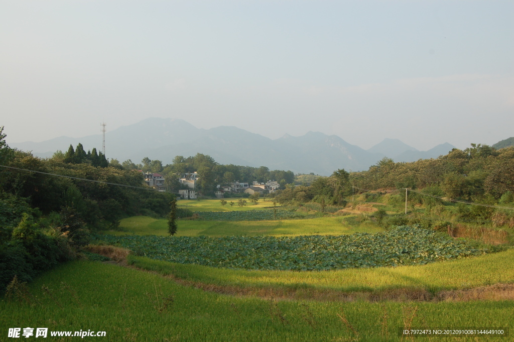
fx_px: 599
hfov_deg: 46.4
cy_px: 171
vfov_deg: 31.8
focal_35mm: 42
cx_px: 257
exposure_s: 1/160
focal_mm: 28
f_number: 6.3
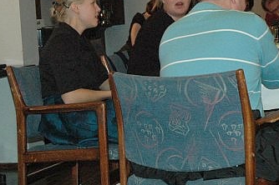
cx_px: 220
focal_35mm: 108
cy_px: 51
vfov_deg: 12.6
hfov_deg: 18.8
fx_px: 836
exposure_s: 1/60
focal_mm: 40
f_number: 5
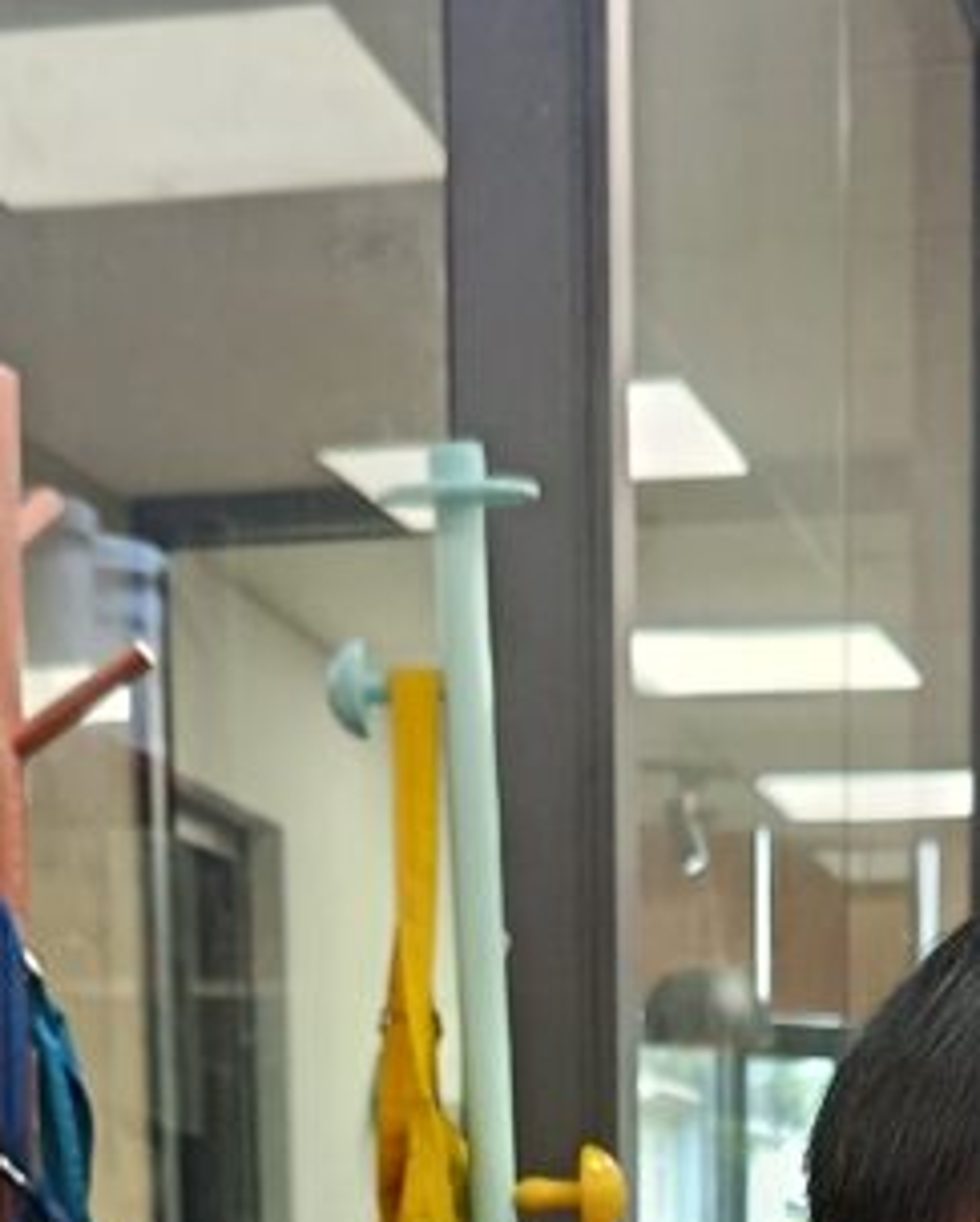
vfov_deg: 16.5
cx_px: 629
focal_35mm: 103
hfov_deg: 15.0
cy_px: 1970
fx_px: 3729
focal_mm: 5.24
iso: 745
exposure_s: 1/100
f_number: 1.7
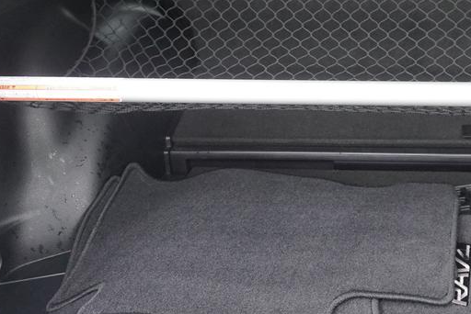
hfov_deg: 31.2
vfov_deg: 22.4
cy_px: 68
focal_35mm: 60
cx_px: 457
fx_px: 785
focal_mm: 16
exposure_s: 1/160
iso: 1600
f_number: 3.5
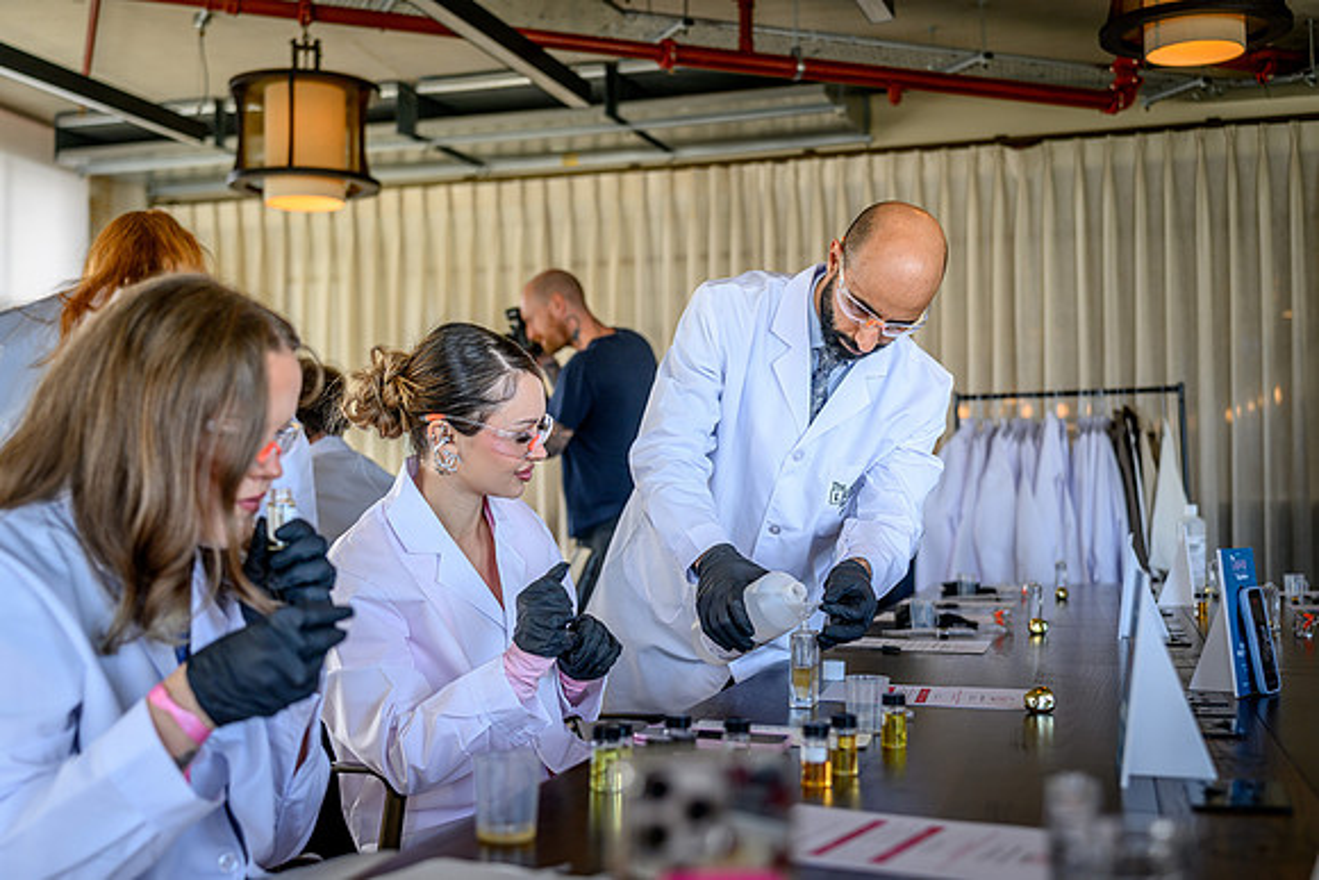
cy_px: 440
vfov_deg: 31.9
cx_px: 660
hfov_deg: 46.4
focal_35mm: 42
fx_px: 1539
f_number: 2.5
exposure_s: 1/125
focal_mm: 42
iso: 180
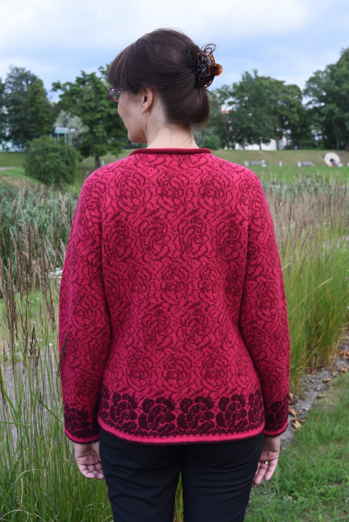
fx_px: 726
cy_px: 261
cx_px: 174
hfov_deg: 27.0
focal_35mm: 50
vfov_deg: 39.6
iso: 800
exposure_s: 1/320
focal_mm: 50
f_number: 9
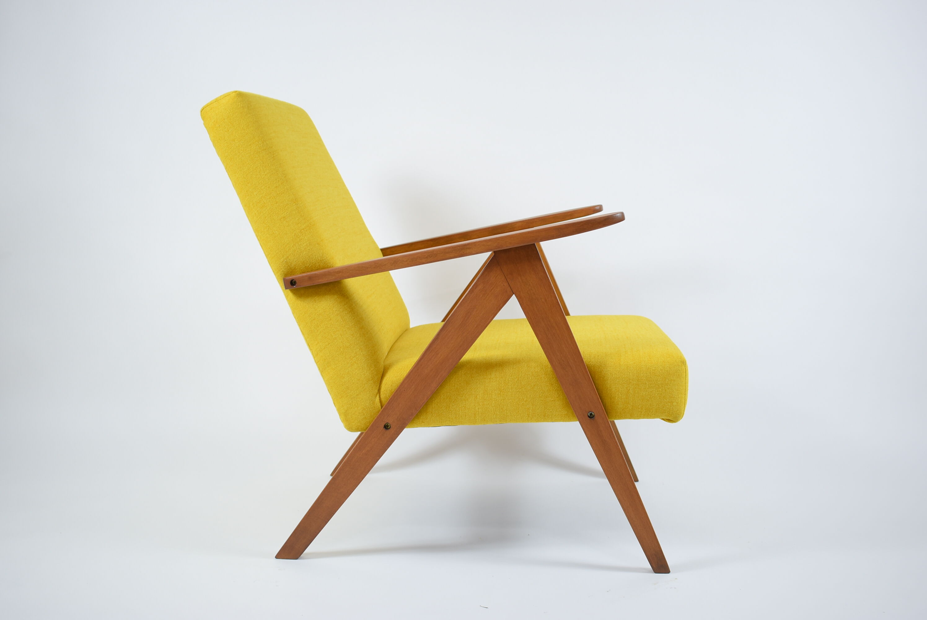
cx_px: 464
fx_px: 1044
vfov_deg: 33.1
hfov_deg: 47.9
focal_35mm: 40
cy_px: 310
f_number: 4
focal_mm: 27
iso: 100
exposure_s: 1/15
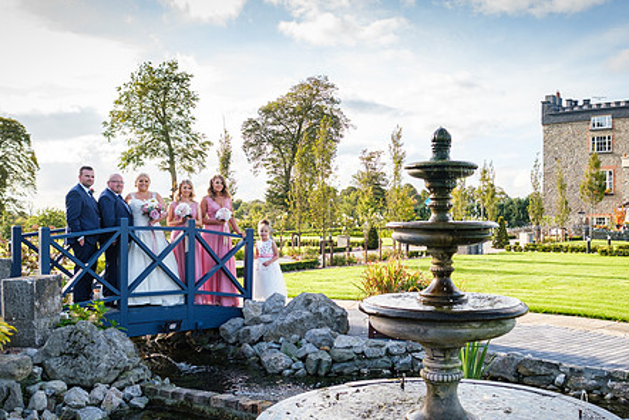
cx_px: 337
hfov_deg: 54.4
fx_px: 612
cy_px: 242
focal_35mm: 35
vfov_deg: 37.8
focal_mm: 16
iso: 200
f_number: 3.2
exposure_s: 1/500
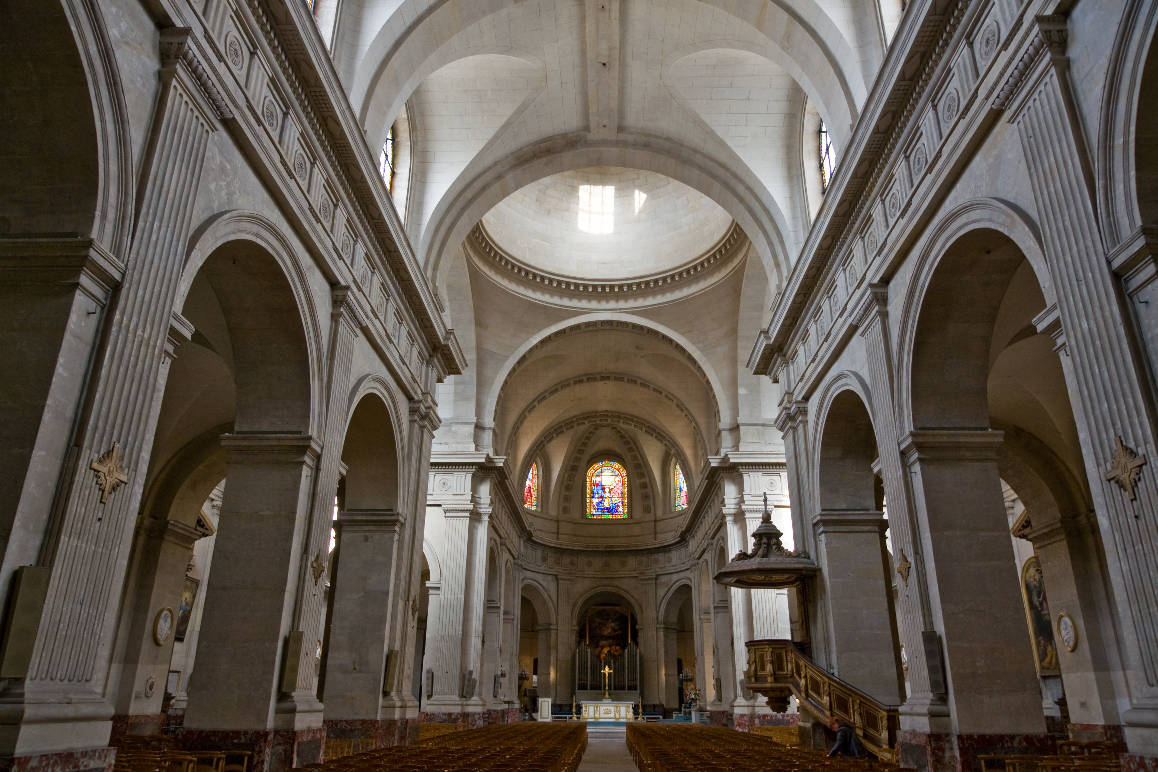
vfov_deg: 53.1
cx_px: 579
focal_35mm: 24
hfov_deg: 73.7
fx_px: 772
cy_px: 386
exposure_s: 1/30
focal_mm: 16
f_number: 4
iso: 200
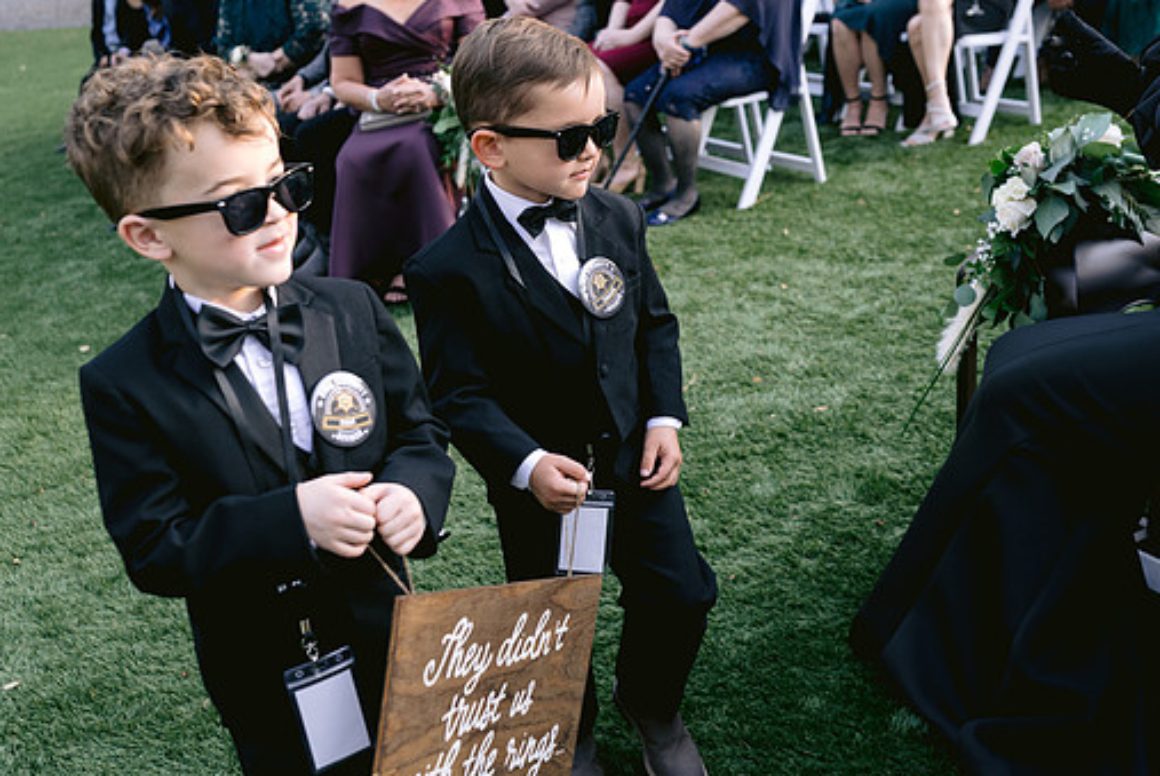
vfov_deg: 33.5
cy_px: 390
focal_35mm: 40
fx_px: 1290
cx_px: 597
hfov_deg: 48.4
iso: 400
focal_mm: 35
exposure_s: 1/200
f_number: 4
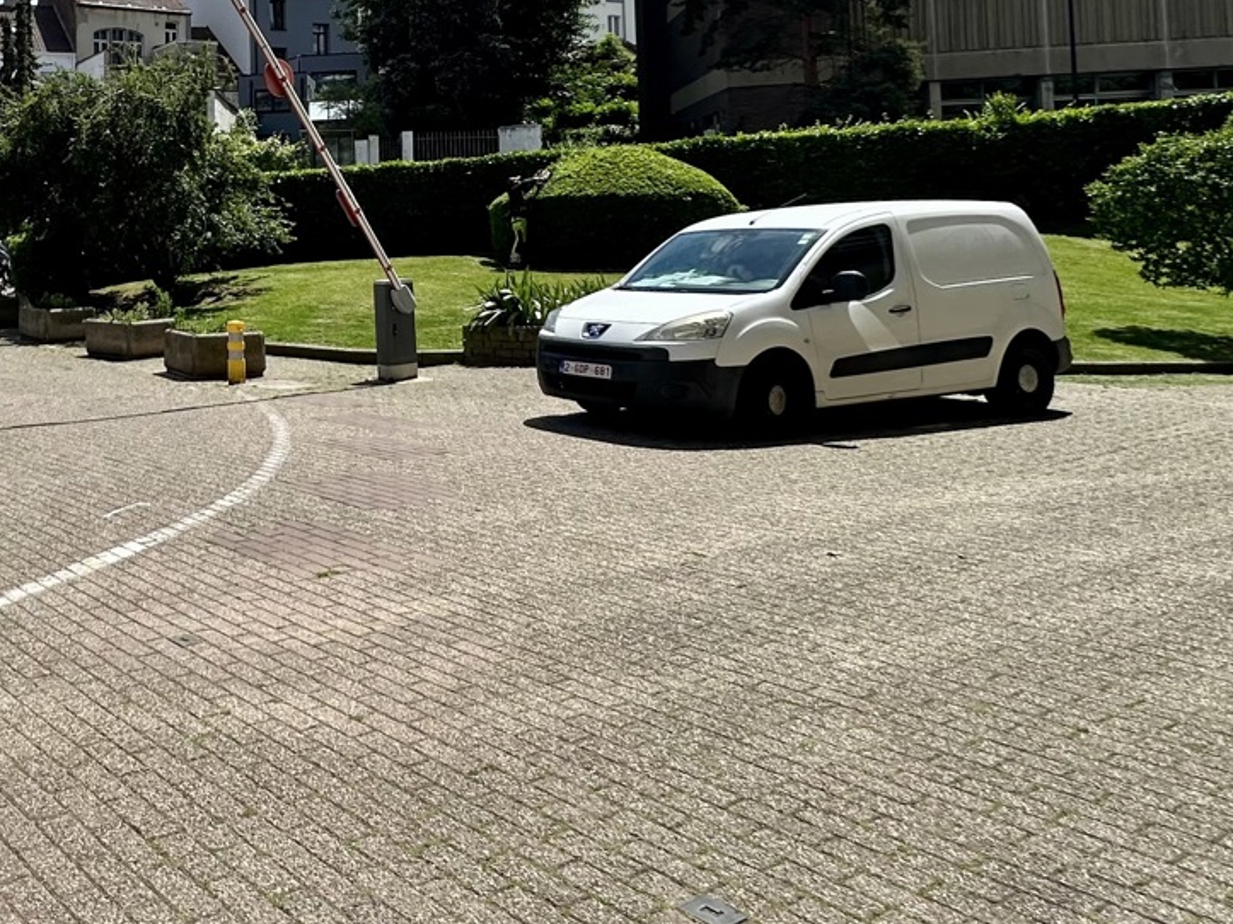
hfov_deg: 48.4
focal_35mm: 31
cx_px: 7
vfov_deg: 43.4
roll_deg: +1.0
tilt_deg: +2.4
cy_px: 188
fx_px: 1104
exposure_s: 1/2092
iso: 50
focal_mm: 2.22
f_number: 2.2
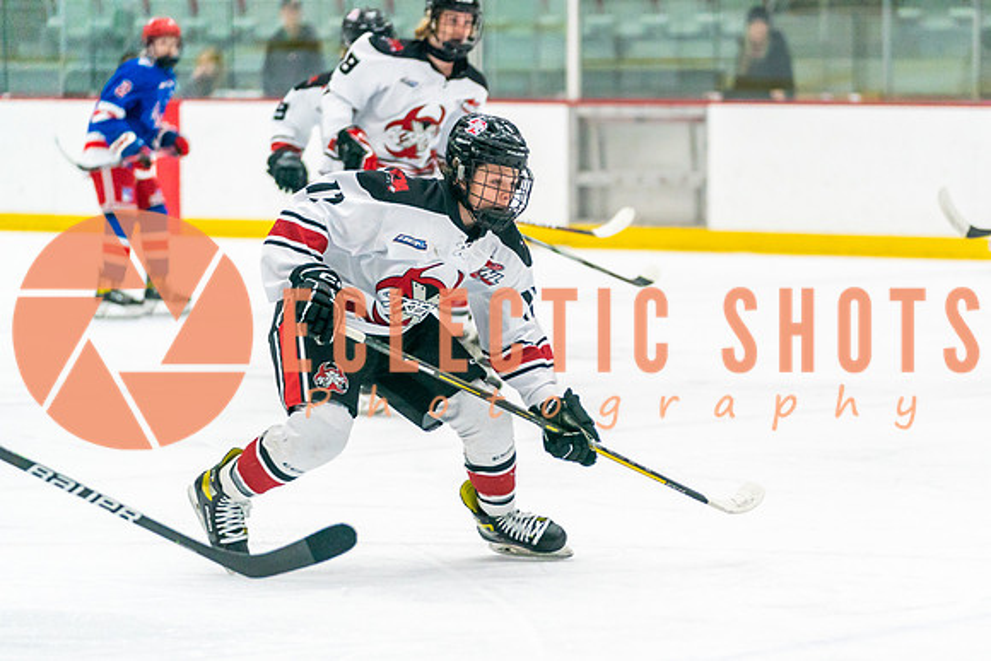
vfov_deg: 7.9
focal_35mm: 175
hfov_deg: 11.8
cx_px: 650
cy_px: 434
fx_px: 4806
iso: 3200
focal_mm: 133
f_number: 2.8
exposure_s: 1/1000
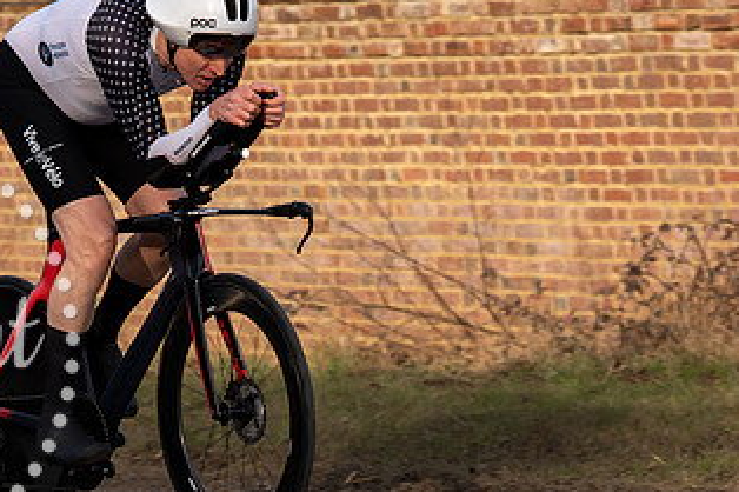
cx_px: 194
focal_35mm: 297
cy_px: 100
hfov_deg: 6.9
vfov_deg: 4.6
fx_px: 6093
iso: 125
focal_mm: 105
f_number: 4
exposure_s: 1/800
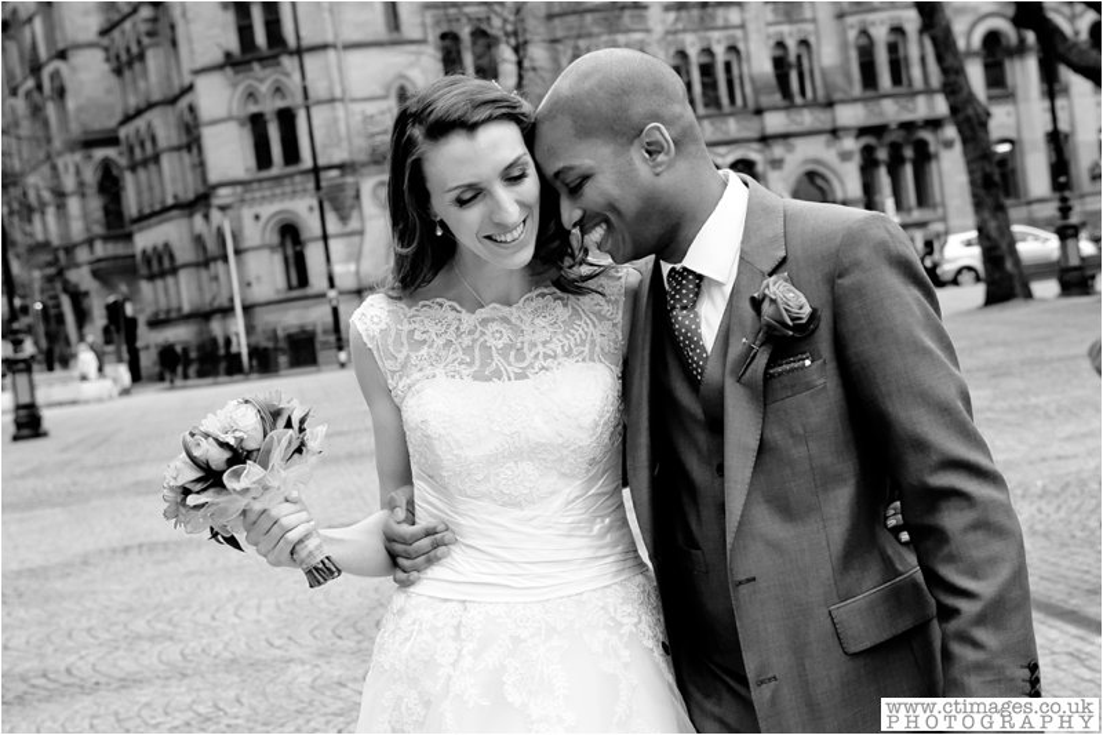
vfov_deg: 21.9
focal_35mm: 62
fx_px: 1899
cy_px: 368
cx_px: 552
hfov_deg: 32.4
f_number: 6.3
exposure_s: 1/500
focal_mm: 62
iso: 2000
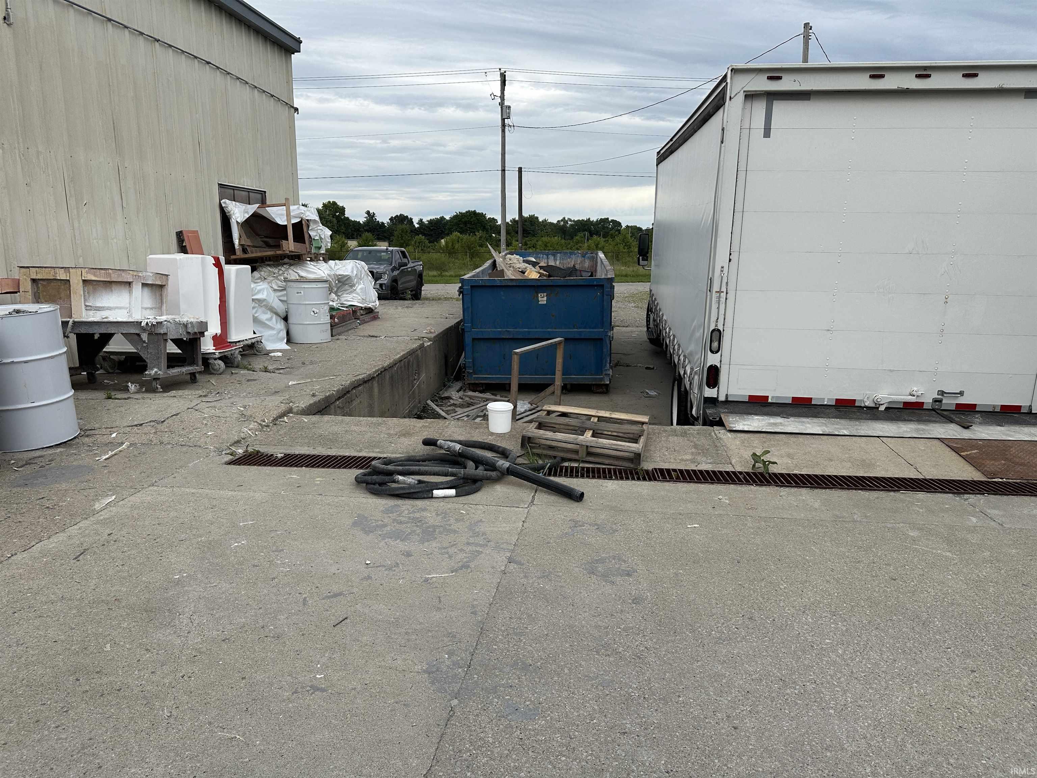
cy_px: 389
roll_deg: -2.1
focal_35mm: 24
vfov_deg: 56.8
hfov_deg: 71.6
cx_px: 518
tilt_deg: -9.5
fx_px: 719
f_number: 1.78
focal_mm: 6.86
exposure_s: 1/4184
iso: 80
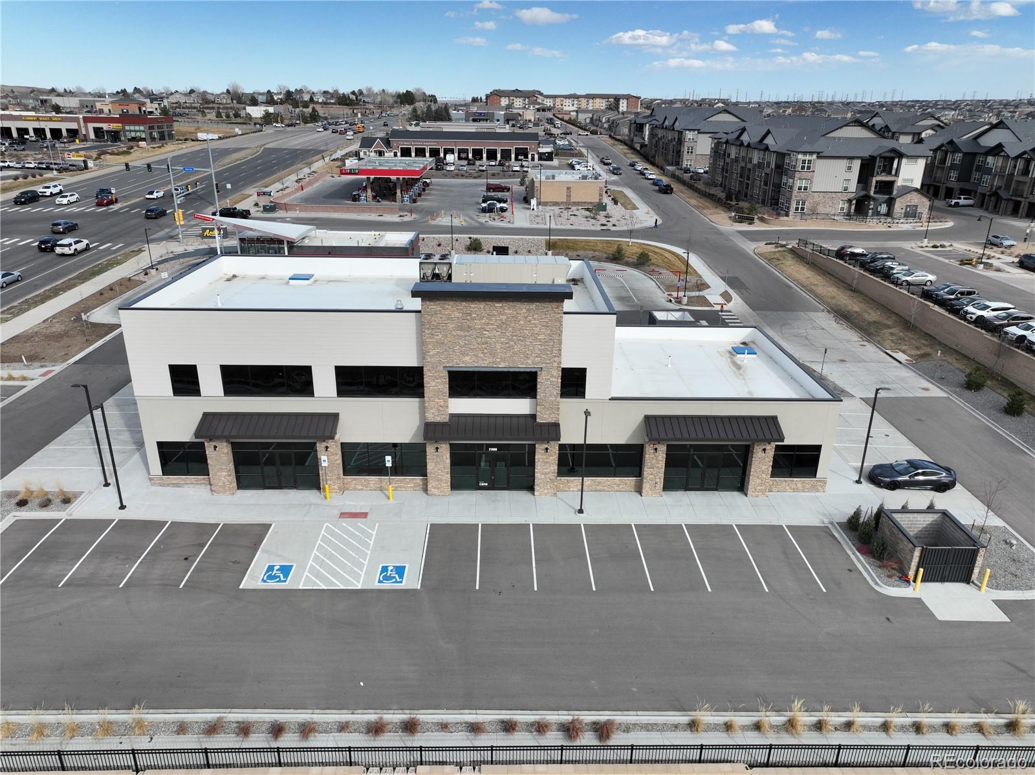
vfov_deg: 56.8
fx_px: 717
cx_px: 518
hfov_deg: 71.6
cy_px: 388
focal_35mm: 24
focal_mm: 12.29
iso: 100
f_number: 2.8
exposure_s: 1/2000
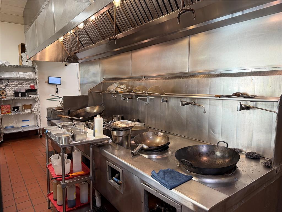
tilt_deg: -6.1
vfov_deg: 56.8
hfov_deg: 71.6
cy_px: 106
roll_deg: +0.3
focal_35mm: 24
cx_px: 141
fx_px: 196
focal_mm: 6.76
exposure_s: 1/60
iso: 200
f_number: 1.78
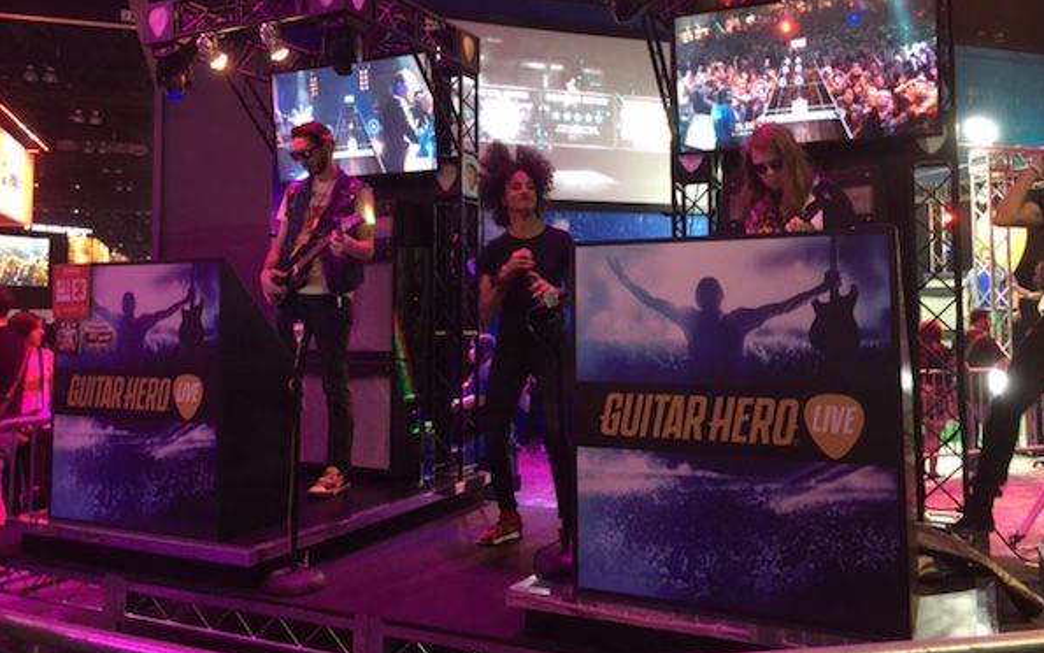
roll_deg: -0.5
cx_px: 525
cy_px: 265
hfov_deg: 61.2
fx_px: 882
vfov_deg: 40.4
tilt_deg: +3.3
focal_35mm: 31
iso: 100
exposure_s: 1/10
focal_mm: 4.15
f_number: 2.2
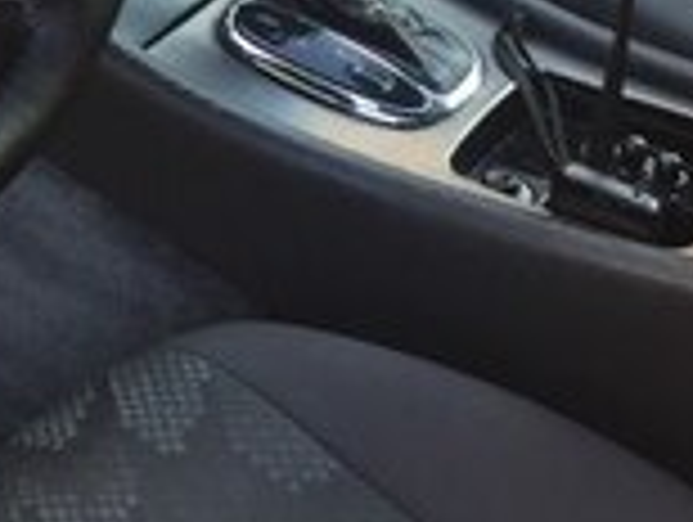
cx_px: -166
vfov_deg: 11.7
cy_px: -155
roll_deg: -2.1
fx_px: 2486
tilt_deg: -34.8
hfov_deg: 15.2
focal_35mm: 124
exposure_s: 1/50
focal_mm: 4.15
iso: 32
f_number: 2.2
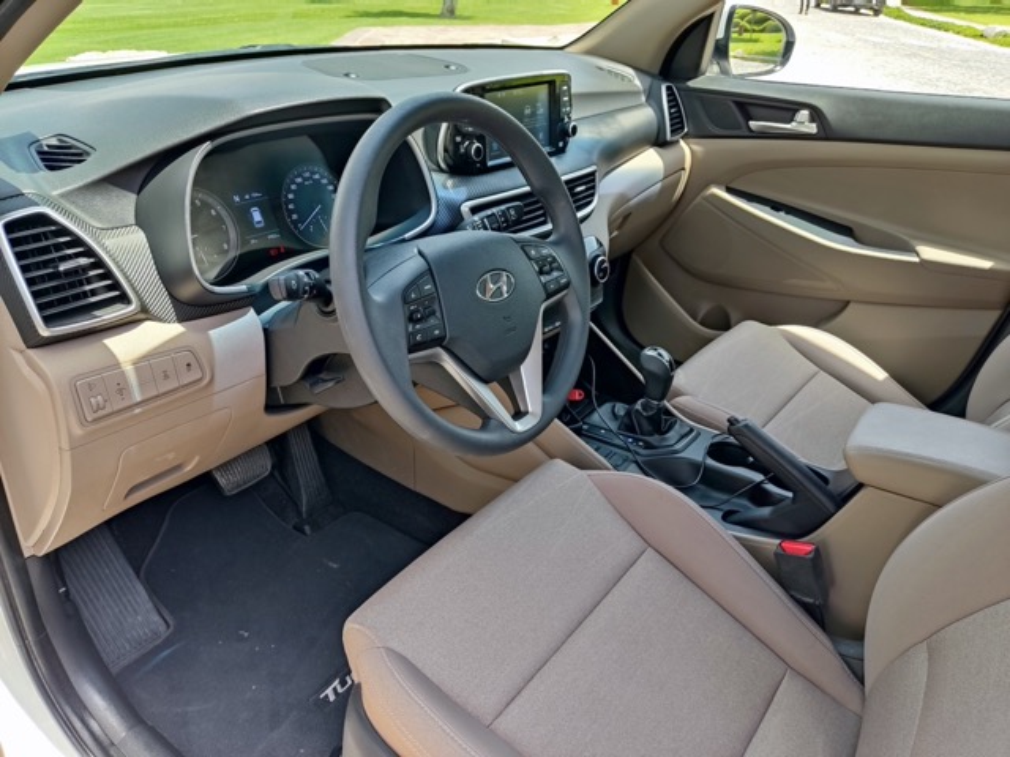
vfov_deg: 54.9
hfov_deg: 69.4
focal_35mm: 25
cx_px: 505
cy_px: 378
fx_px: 729
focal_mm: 4.71
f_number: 1.79
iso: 88
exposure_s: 1/120
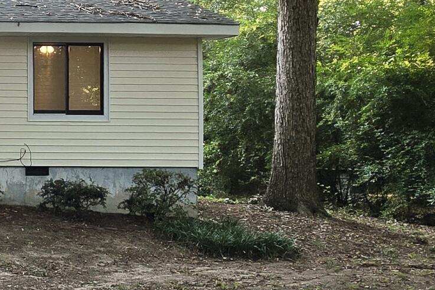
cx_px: -149
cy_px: 134
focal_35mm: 55
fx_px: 665
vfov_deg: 24.6
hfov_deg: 28.7
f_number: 2.2
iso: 50
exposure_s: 1/60.2
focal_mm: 2.2
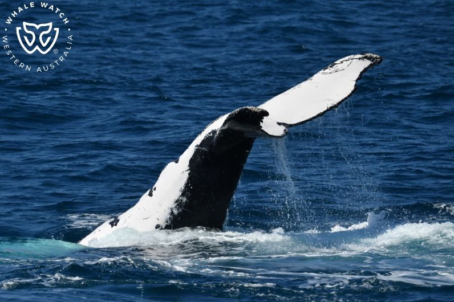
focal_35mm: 382
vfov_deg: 3.6
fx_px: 4815
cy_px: 151
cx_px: 228
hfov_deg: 5.4
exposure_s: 1/8000
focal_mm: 380
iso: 640
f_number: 6
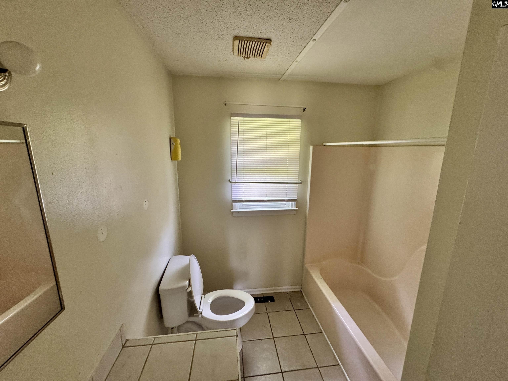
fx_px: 205
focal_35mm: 14
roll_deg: -1.2
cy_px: 190
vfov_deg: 85.7
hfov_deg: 102.1
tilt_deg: -11.5
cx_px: 254
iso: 250
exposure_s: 1/99
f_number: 2.2
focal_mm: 2.22
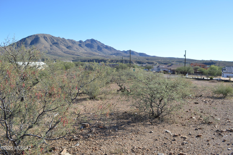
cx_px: 116
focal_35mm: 27
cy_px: 78
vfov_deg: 47.8
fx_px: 175
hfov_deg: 67.4
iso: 100
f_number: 7.1
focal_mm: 18
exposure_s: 1/200
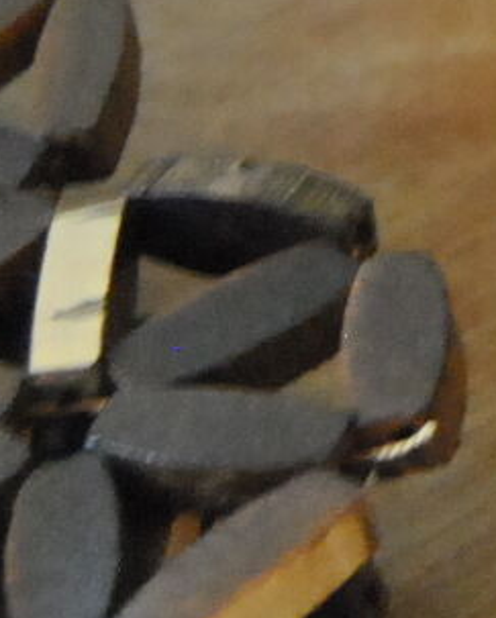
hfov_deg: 6.4
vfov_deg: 8.1
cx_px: 996
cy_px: -322
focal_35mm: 234
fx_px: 4287
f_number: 4
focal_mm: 26
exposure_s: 1/20
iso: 1600
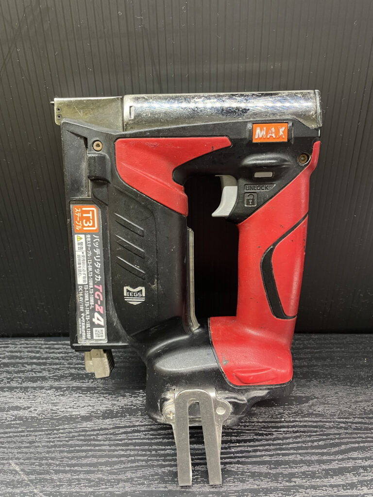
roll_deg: +0.8
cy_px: 248
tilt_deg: -26.9
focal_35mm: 26
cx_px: 186
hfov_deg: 53.1
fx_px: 374
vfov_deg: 67.3
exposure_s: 1/50
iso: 500
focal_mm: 4.2
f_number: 1.6
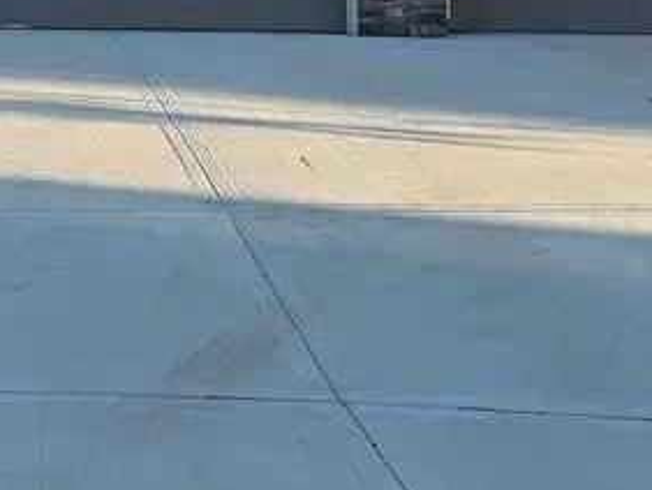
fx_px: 1640
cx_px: -42
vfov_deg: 15.6
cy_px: -259
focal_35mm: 87
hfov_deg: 21.5
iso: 80
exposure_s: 1/1361
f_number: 1.78
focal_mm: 6.76
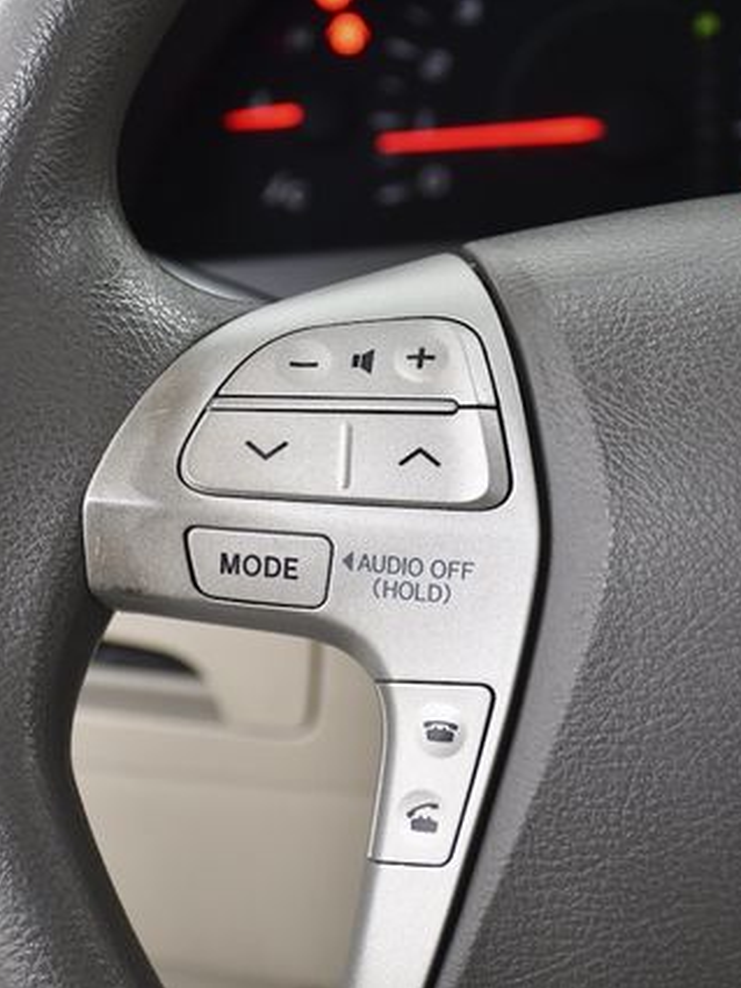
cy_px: 494
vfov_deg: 17.4
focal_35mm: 113
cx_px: 311
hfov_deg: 13.1
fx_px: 3224
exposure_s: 1/160
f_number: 4.8
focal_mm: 52
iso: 1250
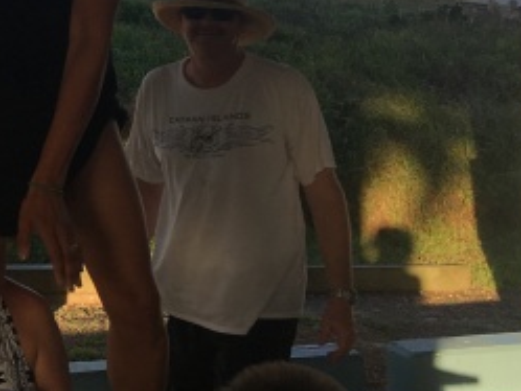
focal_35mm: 93
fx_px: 1400
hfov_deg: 18.9
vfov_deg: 15.6
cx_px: -222
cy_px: 6
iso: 25
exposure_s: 1/553
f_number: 2.2
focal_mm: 4.15
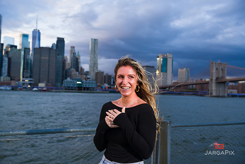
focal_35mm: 35
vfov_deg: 37.9
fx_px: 238
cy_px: 82
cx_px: 122
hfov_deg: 54.4
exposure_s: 1/200
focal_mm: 35
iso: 250
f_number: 4
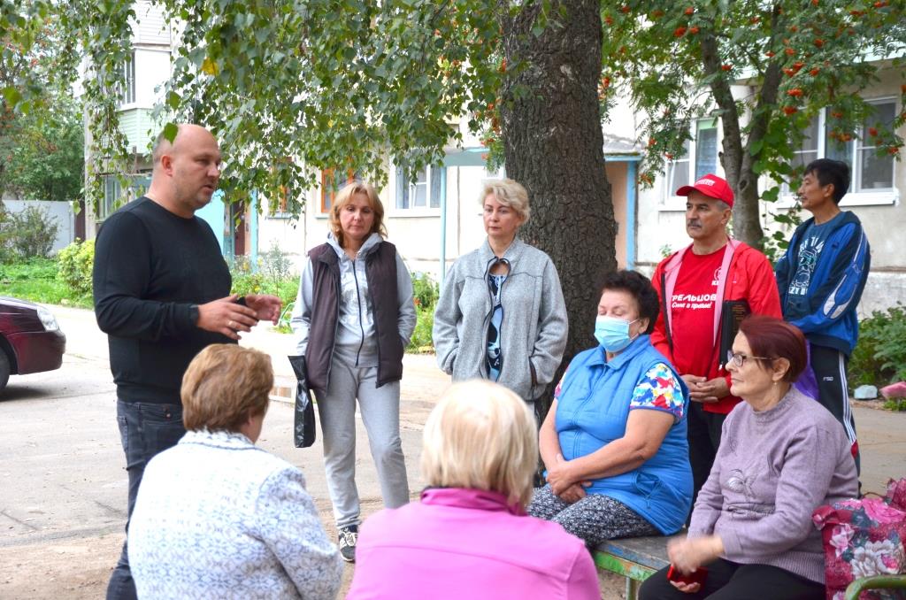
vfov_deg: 22.5
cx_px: 453
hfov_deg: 33.5
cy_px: 300
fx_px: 1507
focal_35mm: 60
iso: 800
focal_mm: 40
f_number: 4.5
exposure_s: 1/30
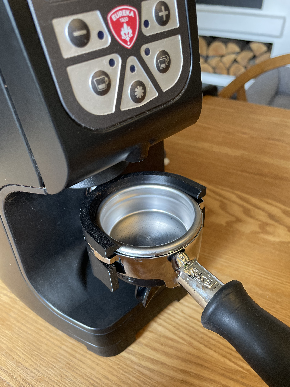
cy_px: 194
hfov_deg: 53.1
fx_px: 290
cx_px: 145
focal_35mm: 26
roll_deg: +1.1
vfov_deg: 67.3
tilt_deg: -40.8
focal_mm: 4.2
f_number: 1.6
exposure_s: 1/59
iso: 200
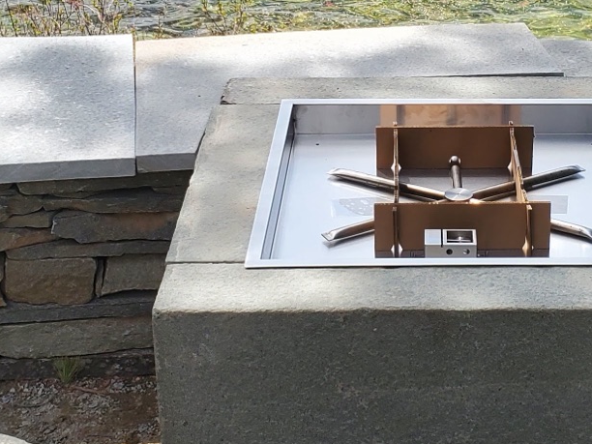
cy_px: 91
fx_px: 1454
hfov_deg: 22.9
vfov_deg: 17.2
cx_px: 424
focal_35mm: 85
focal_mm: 4.3
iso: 50
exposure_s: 1/1502
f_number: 2.4
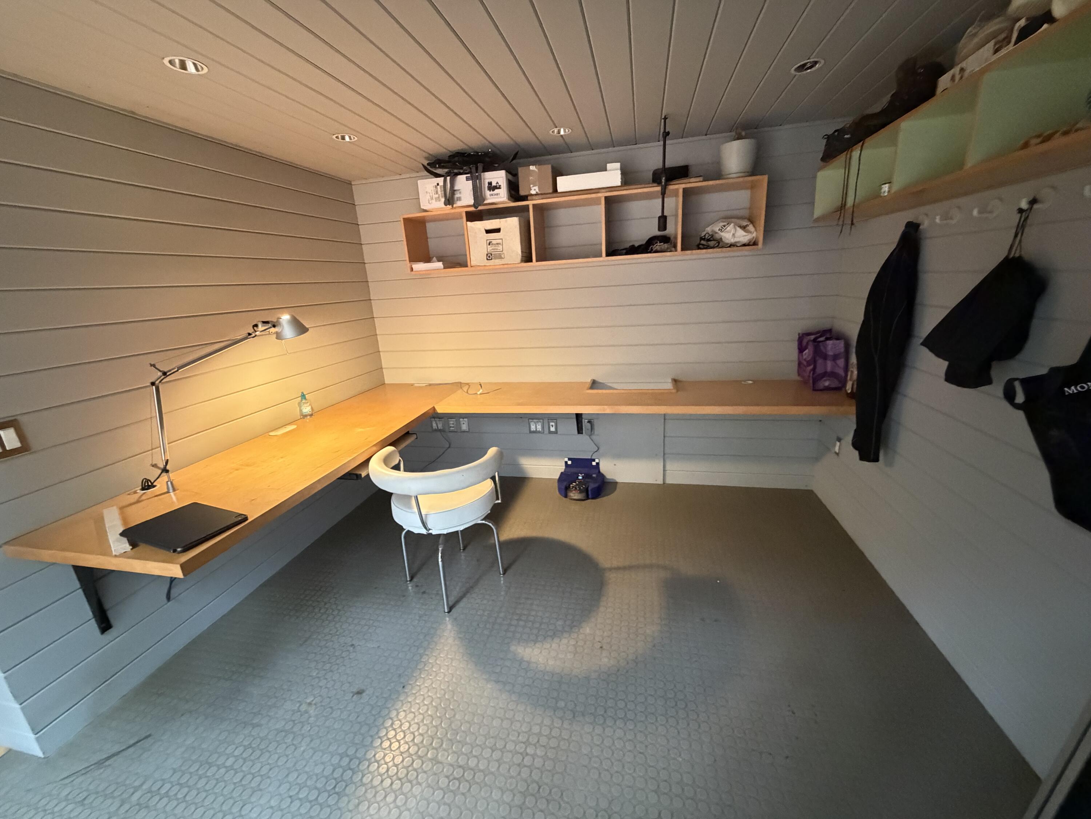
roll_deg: +3.9
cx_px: 546
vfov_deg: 85.7
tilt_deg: -15.9
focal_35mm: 14
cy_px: 410
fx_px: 441
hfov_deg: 102.1
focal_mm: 2.22
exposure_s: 1/60
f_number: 2.2
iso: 1250
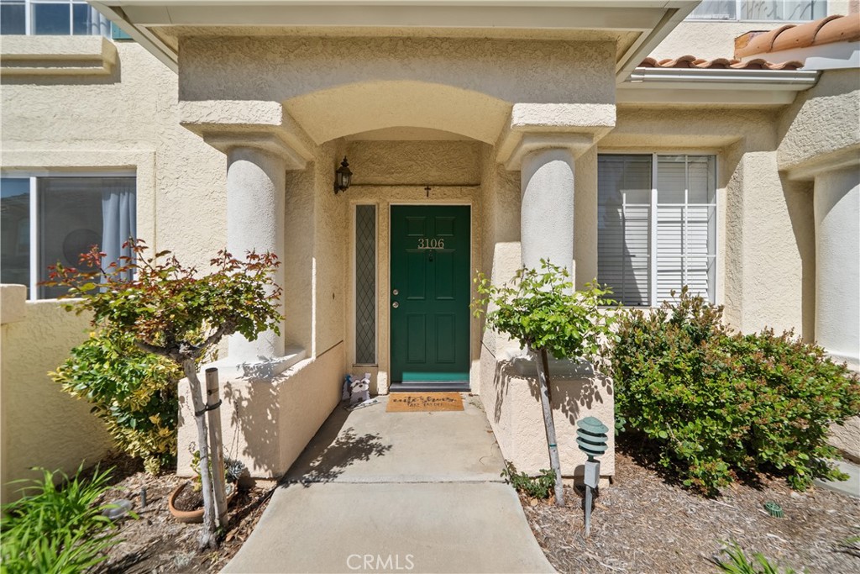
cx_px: 430
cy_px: 287
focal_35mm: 13
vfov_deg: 85.4
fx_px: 311
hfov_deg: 108.3
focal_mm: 13
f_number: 9
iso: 200
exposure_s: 1/320
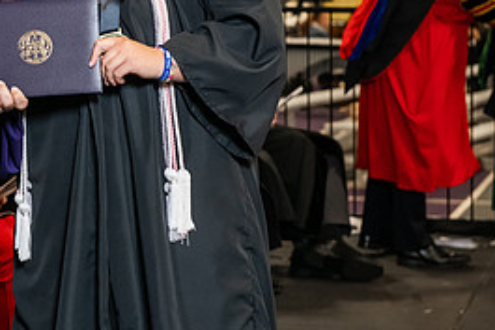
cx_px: -37
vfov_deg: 8.9
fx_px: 2105
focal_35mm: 153
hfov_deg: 13.2
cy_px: 5
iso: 2500
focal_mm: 70
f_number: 5
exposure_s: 1/200
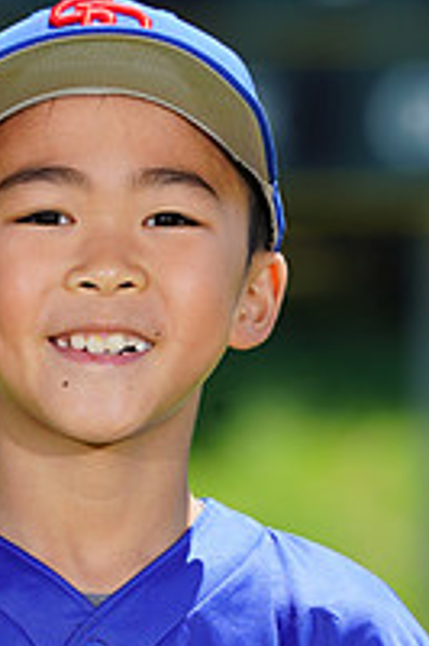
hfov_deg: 1.6
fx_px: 14968
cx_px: 92
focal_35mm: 836
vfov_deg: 2.5
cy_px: 711
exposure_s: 1/250
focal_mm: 288
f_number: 8
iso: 100
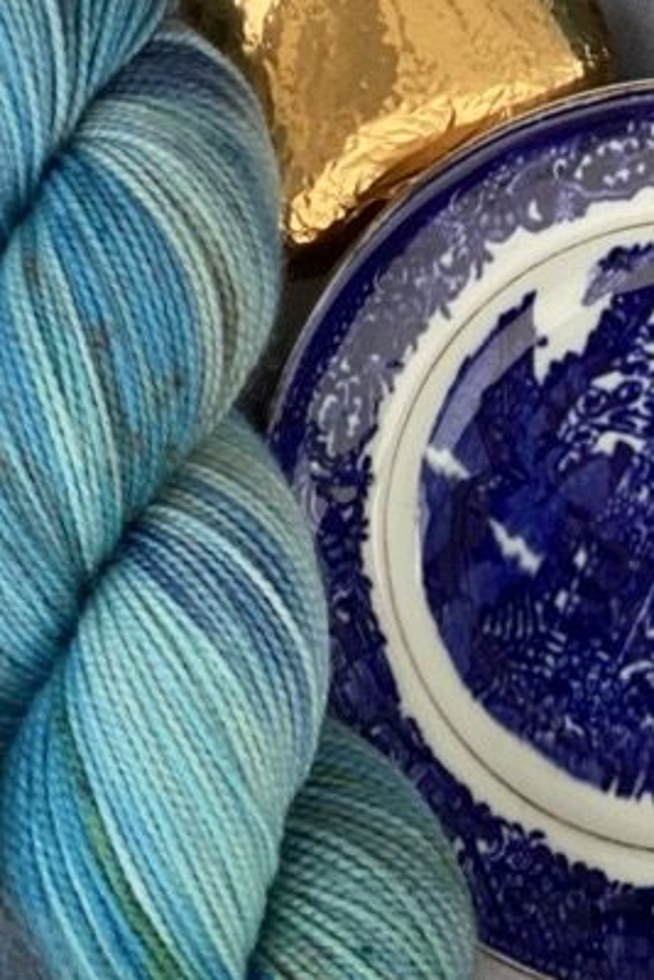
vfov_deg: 11.6
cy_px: -282
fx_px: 4710
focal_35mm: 173
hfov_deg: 7.9
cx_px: 157
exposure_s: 1/122
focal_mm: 6
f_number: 2
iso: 100
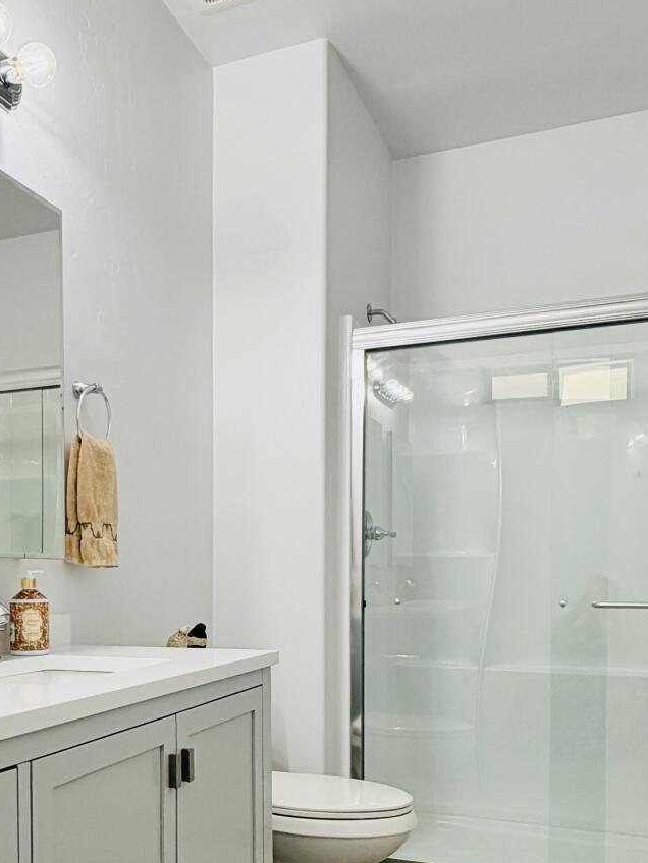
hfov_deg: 42.2
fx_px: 824
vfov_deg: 54.3
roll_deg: +0.2
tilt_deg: +0.5
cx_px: 200
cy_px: 571
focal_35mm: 33
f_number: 2.2
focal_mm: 2.22
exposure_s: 1/120
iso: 125
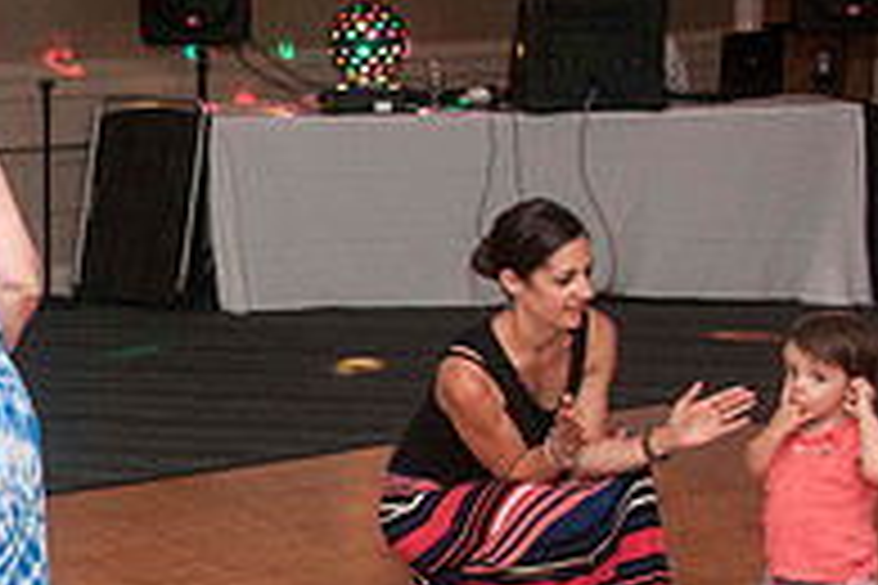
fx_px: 2390
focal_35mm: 98
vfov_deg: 14.0
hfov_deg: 19.7
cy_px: 349
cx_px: -158
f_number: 5.6
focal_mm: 22
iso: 800
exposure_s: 1/60
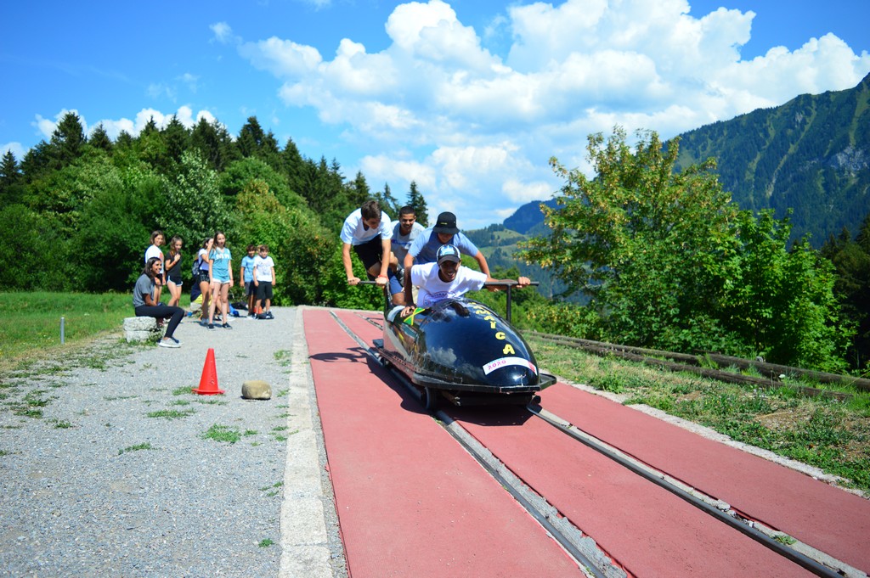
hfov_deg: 62.0
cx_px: 435
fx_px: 724
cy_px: 289
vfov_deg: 43.5
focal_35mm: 30
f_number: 3.5
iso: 200
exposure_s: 1/2000
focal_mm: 20
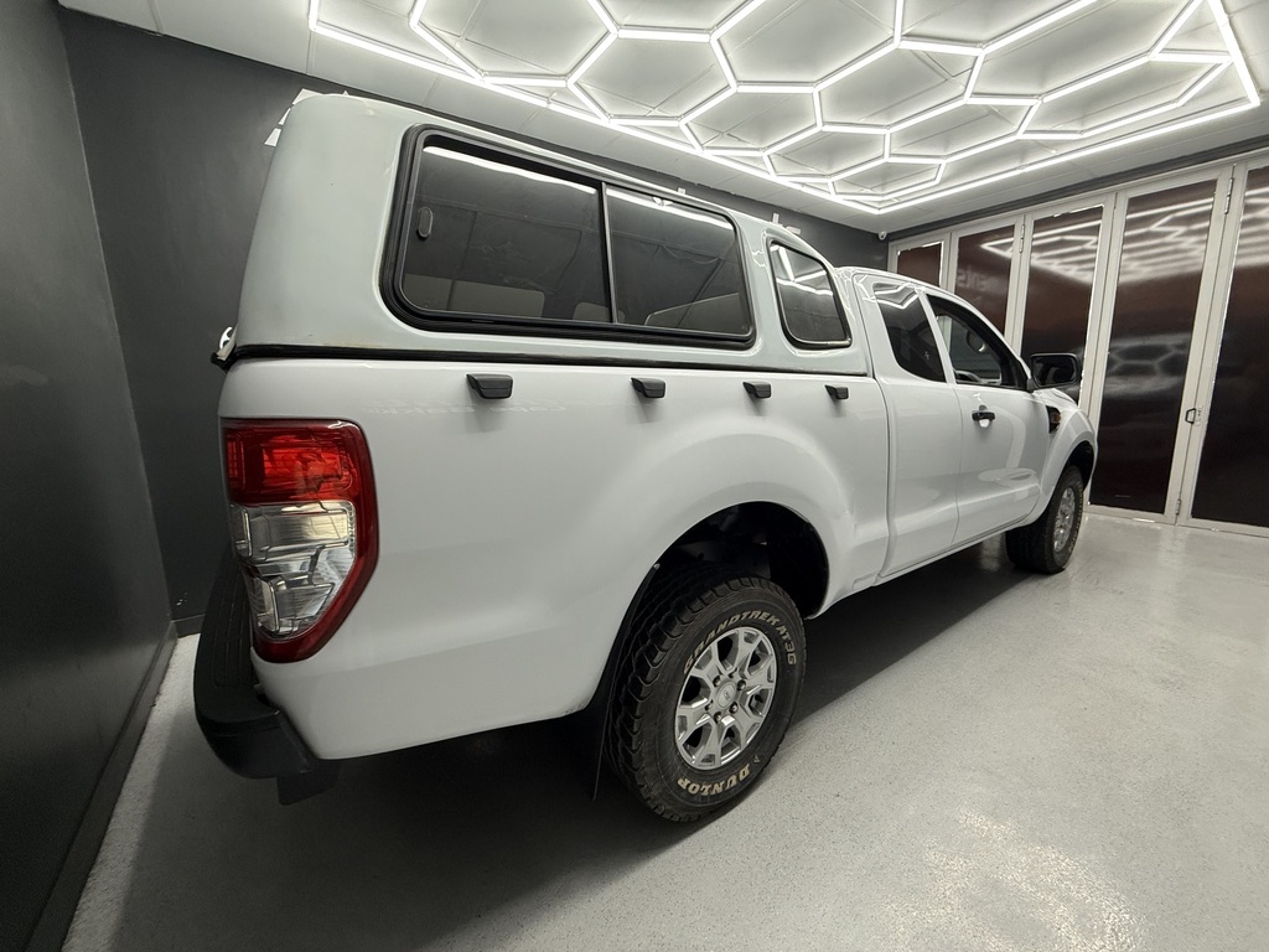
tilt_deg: -9.7
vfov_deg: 85.7
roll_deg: +2.2
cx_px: 634
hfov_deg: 102.1
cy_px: 476
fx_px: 513
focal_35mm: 14
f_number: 2.2
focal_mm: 2.22
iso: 200
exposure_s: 1/100
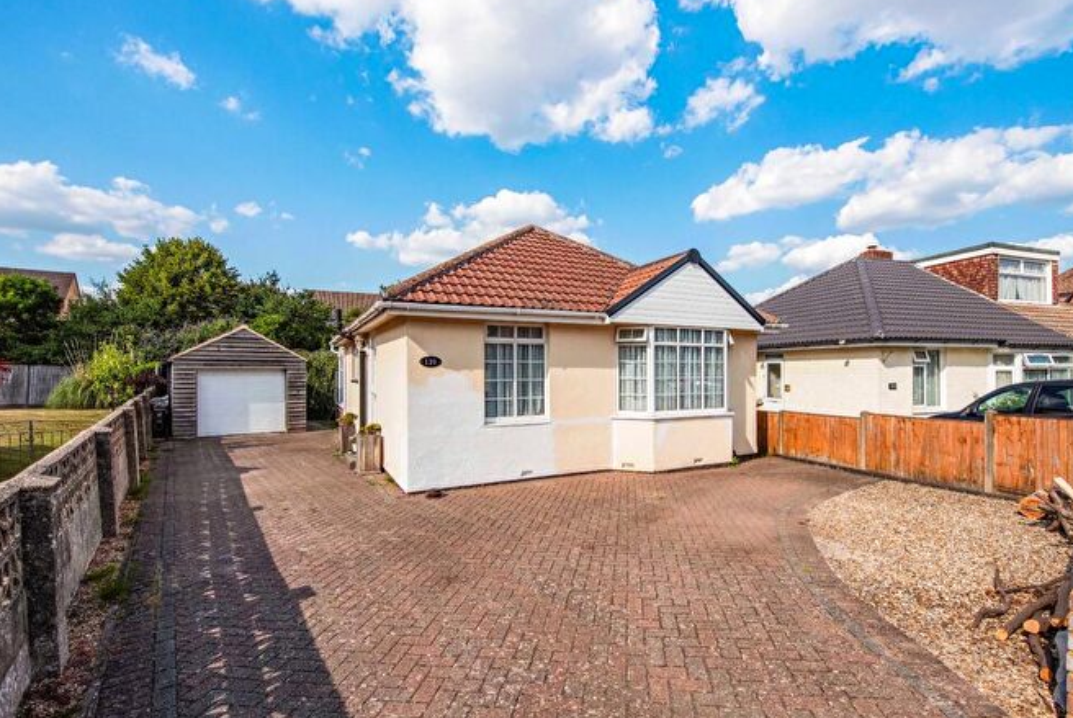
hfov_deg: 96.6
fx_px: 477
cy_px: 368
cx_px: 564
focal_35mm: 16
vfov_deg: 73.9
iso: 250
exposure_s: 1/1000
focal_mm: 15
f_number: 9
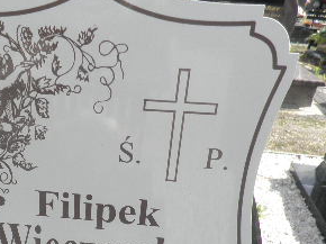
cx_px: 74
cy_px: 240
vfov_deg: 26.2
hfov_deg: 35.3
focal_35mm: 53
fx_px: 499
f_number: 8.3
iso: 64
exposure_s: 1/80
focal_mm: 4.3
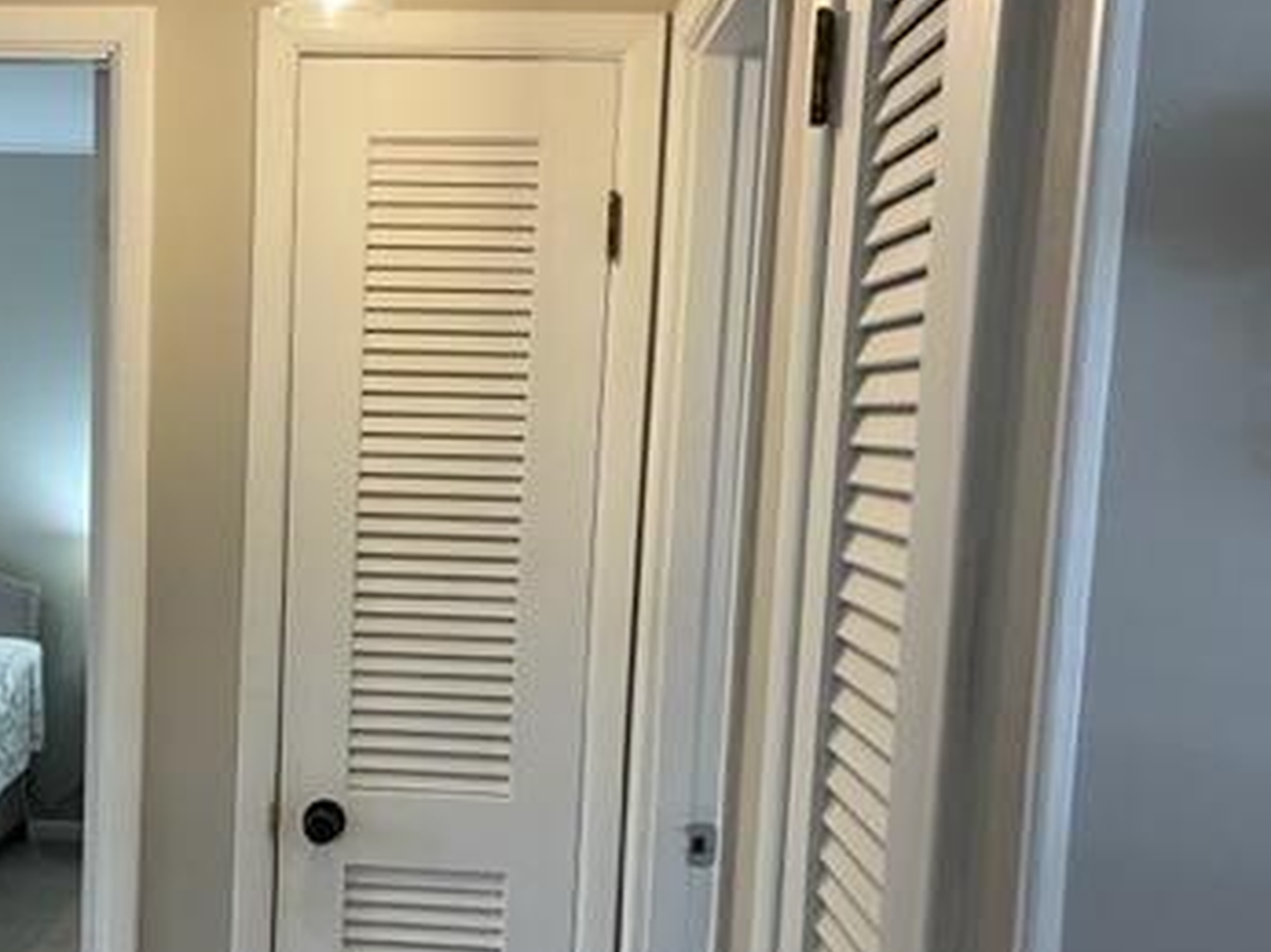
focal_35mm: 48
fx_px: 1762
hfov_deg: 38.4
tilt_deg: -7.7
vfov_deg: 30.0
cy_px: 655
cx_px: 275
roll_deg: -1.7
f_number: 1.6
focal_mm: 5.1
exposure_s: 1/60
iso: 100
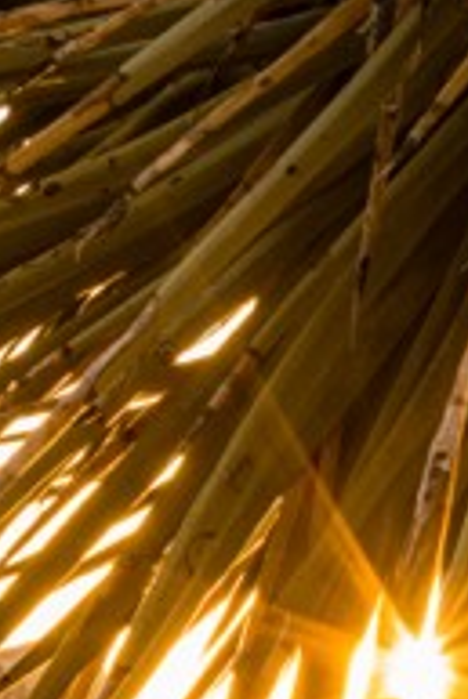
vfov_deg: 6.3
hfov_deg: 4.2
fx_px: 6345
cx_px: 464
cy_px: 735
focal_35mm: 326
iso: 800
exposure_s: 1/40
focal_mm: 70
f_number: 16
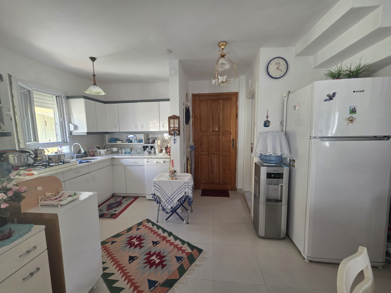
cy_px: 146
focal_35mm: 13
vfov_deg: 89.9
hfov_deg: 106.2
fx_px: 147
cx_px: 196
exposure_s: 1/120
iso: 200
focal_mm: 2.2
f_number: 1.9
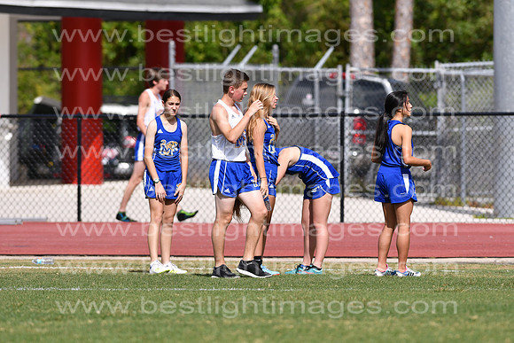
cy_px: 172
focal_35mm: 450
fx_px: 6426
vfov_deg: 3.1
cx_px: 257
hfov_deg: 4.6
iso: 100
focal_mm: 300
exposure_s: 1/2000
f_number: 4
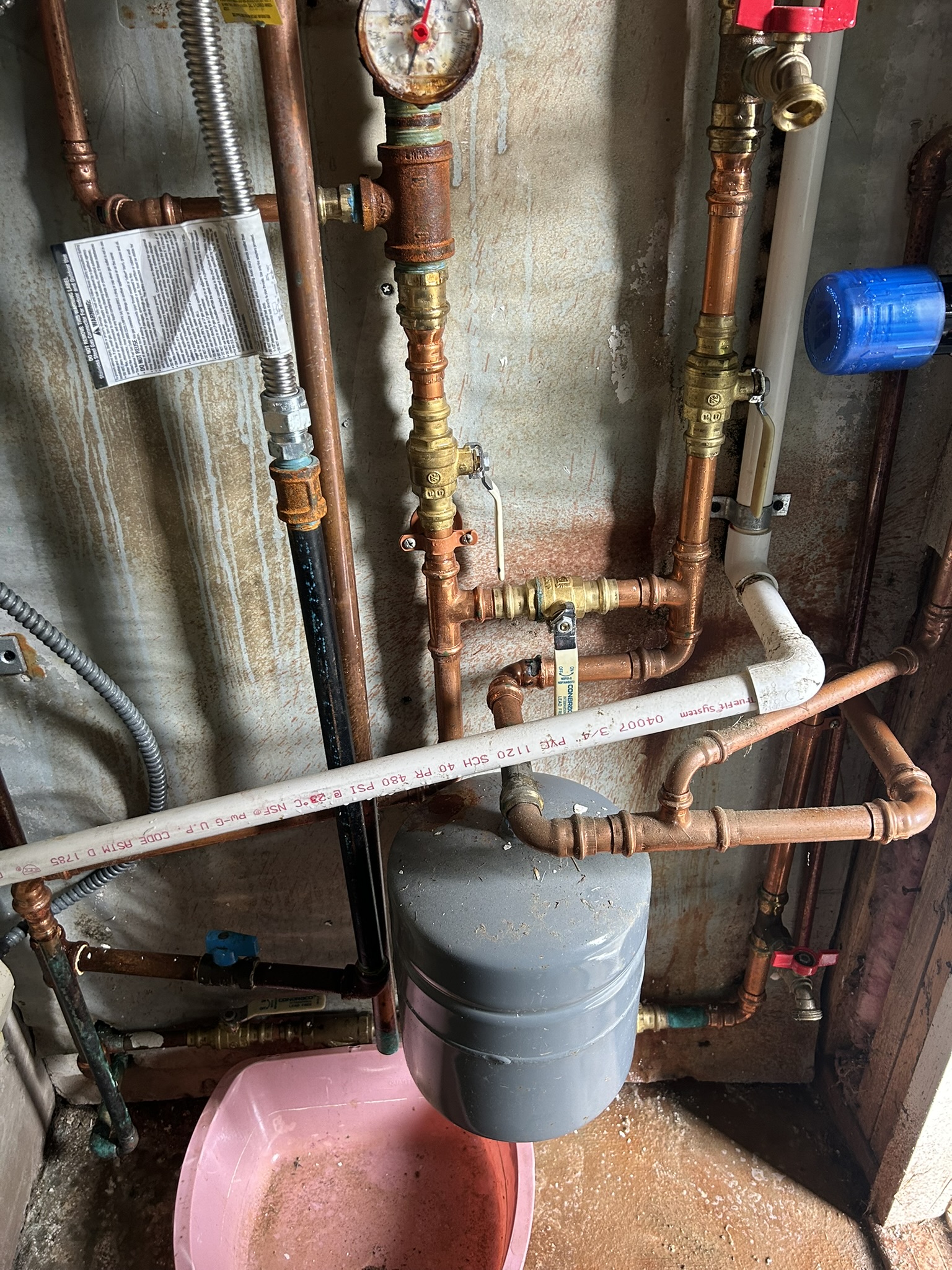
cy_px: 635
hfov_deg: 53.1
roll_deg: +0.6
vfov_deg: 67.3
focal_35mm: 26
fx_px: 953
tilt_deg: -30.8
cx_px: 476
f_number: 1.5
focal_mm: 5.7
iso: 125
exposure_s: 1/73
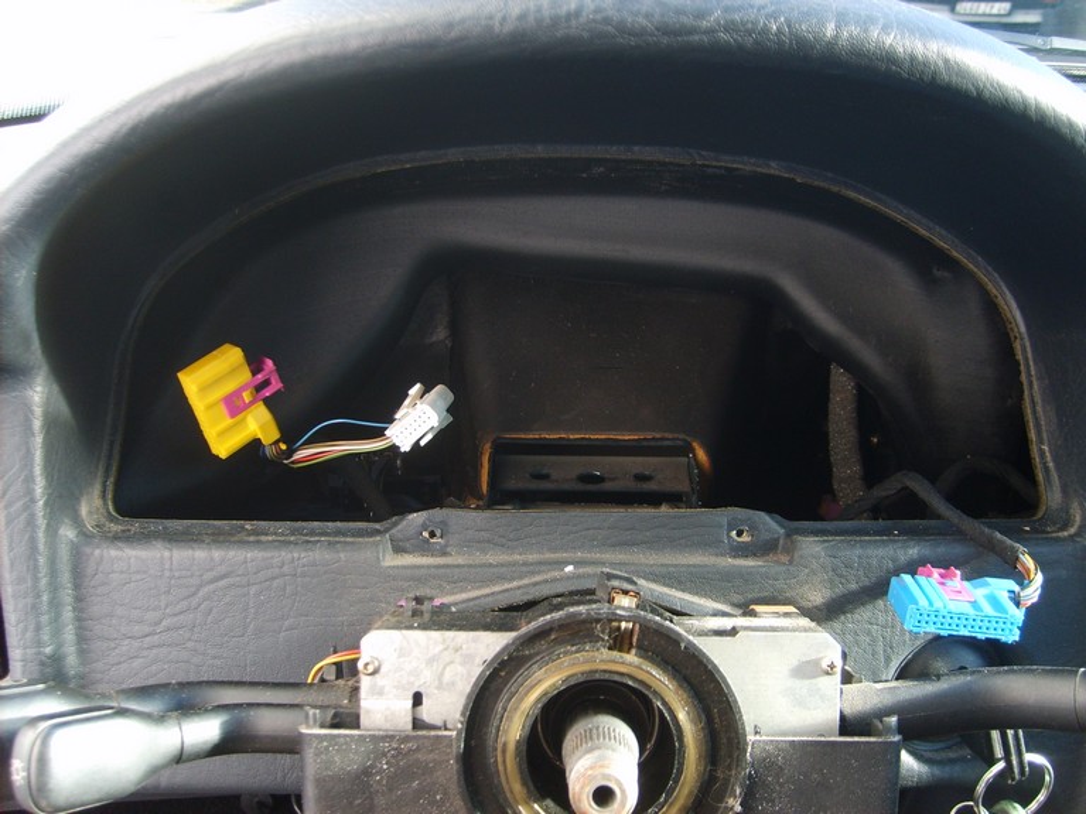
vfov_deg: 40.7
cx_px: 543
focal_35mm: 35
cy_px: 407
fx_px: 1098
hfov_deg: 52.6
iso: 50
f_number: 2.8
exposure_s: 1/60
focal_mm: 5.8
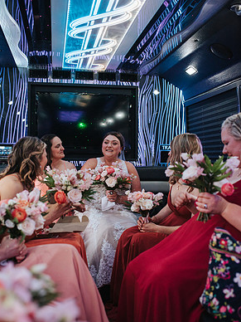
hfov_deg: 36.8
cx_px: 118
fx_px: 362
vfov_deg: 47.9
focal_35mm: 39
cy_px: 165
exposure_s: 1/200
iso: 1000
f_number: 2.8
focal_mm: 35
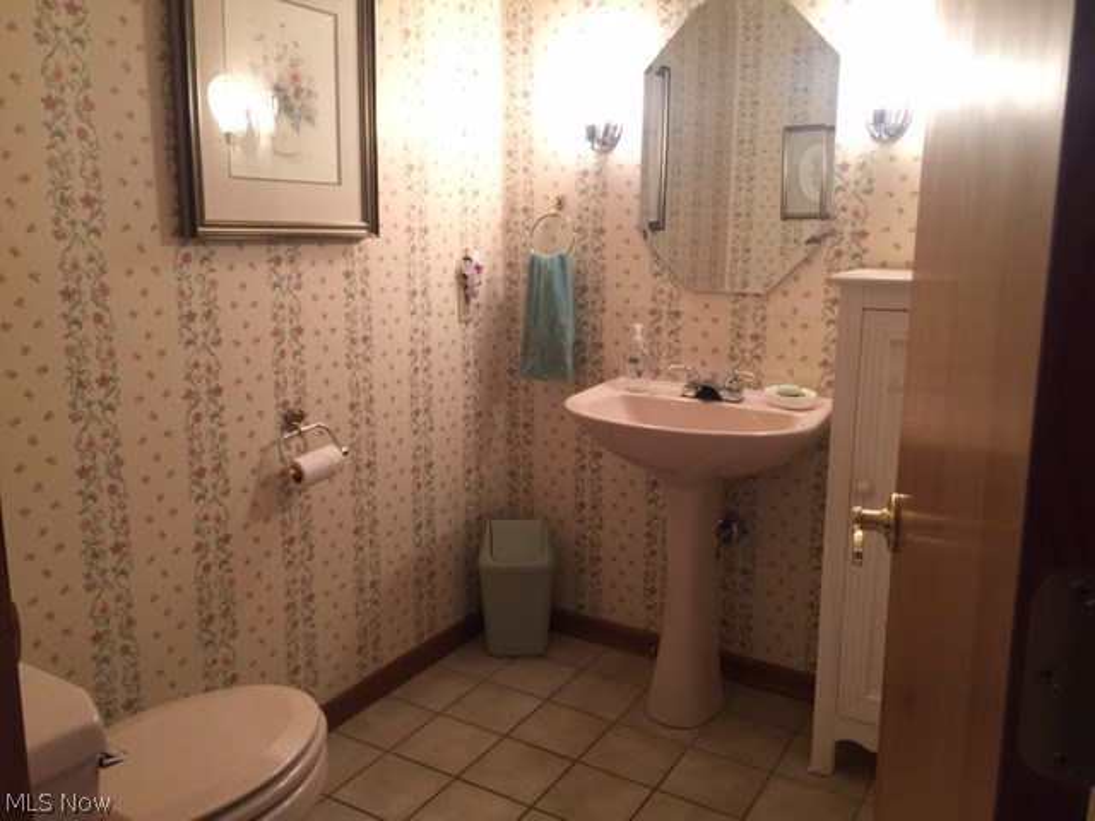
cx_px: 548
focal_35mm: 29
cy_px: 410
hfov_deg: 61.7
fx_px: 917
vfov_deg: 48.2
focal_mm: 4.15
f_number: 2.2
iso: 50
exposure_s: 1/30
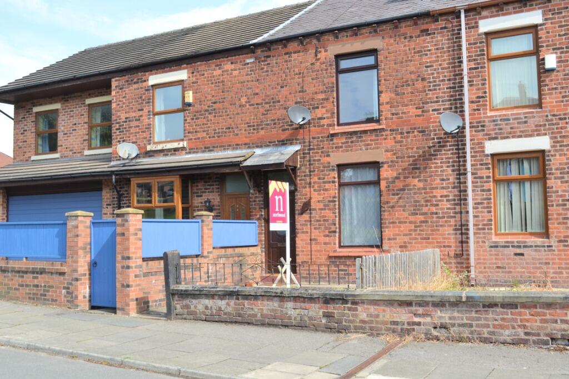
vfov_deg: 34.2
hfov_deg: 49.5
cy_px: 190
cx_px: 284
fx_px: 616
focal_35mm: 39
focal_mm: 26
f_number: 8
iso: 100
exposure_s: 1/100
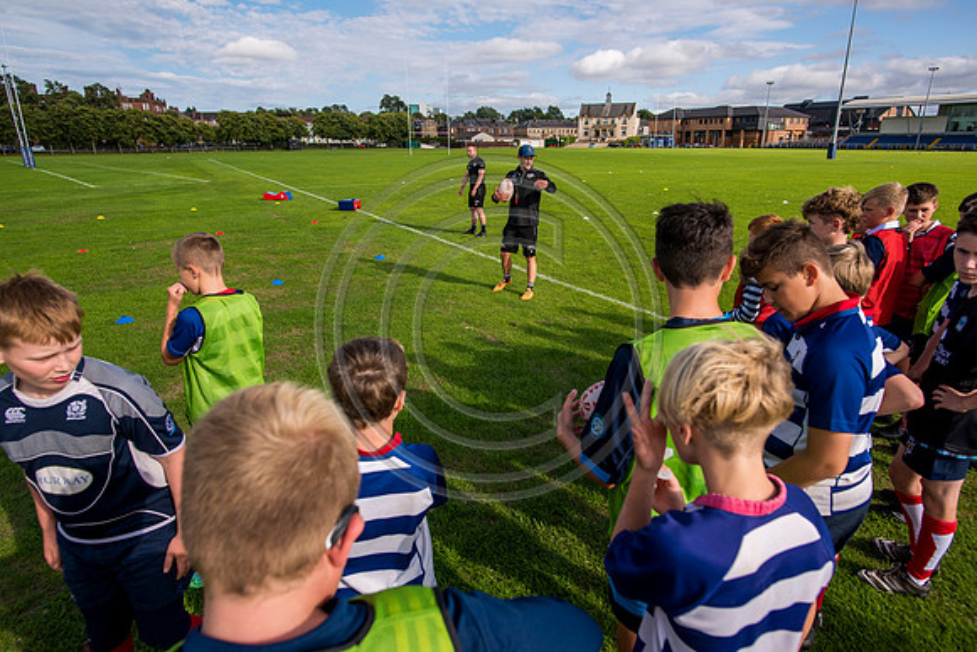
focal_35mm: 20
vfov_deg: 62.0
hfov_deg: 84.0
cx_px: 488
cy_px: 326
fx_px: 543
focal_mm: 20
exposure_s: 1/2000
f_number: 4
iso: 250
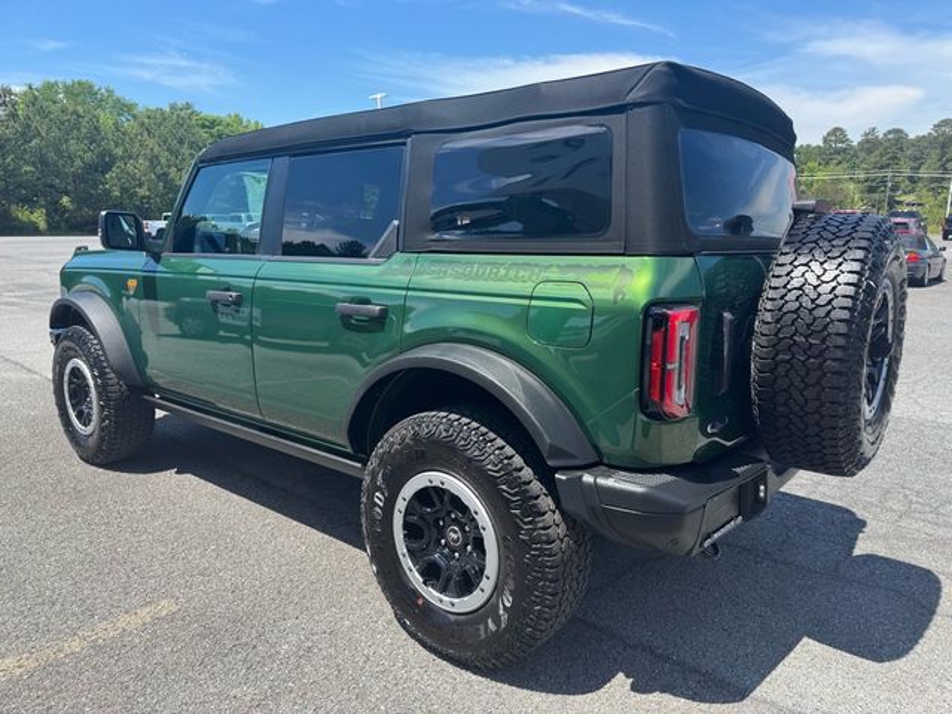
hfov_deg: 71.6
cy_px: 357
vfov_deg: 56.8
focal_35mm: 24
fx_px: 660
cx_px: 476
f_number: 1.78
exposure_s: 1/1597
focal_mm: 6.76
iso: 80
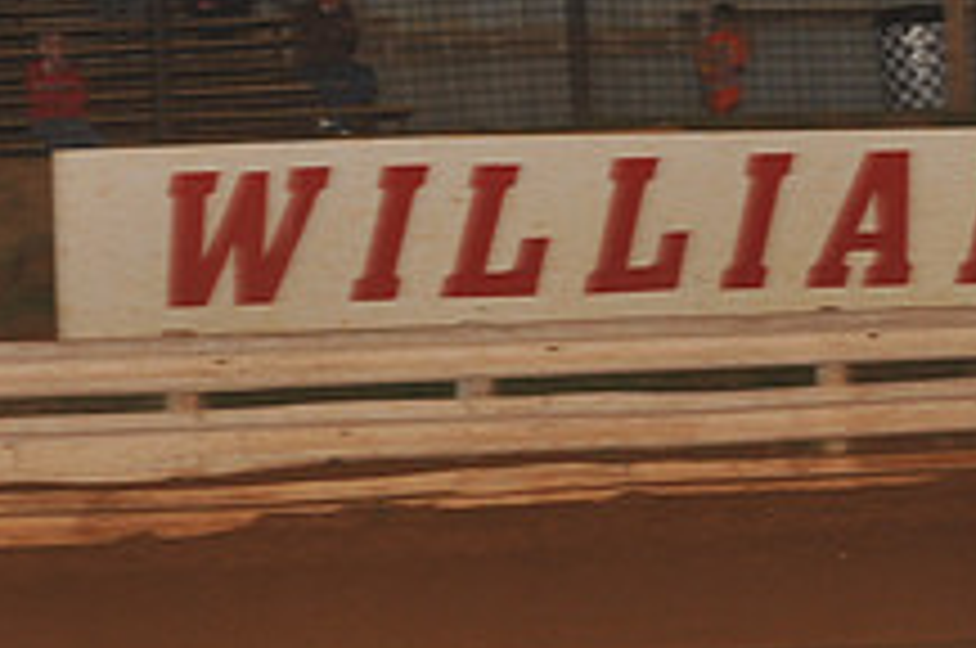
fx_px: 6659
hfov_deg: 8.3
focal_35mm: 246
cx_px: 1214
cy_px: 634
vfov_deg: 5.6
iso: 1000
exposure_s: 1/320
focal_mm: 92
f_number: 6.3
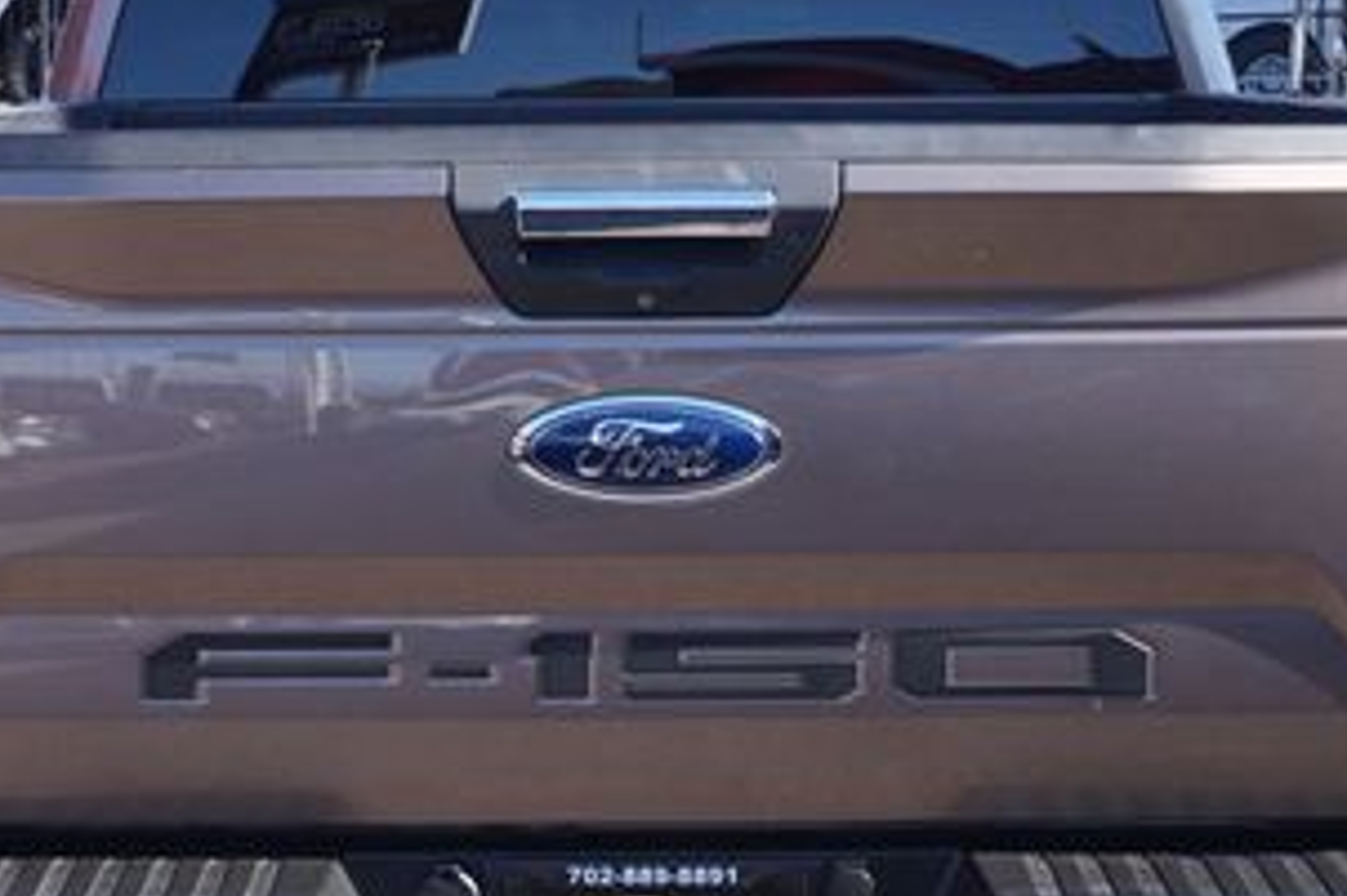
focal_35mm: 73
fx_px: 2732
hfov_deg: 27.7
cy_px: 504
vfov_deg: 18.6
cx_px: 602
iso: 160
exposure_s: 1/160
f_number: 6.3
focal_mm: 23
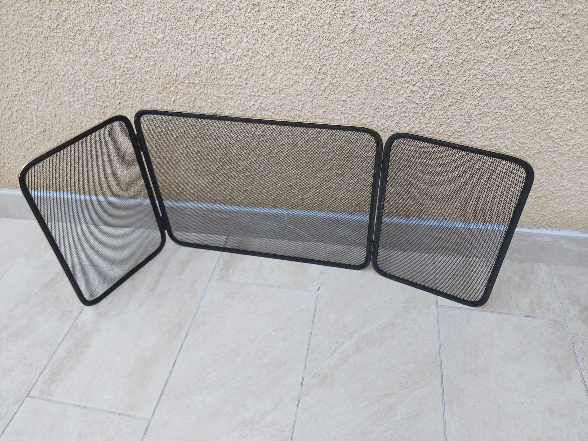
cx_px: 294
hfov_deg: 67.3
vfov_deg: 53.1
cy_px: 220
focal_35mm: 26
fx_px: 442
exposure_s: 1/150
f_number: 1.7
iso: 64
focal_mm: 3.92
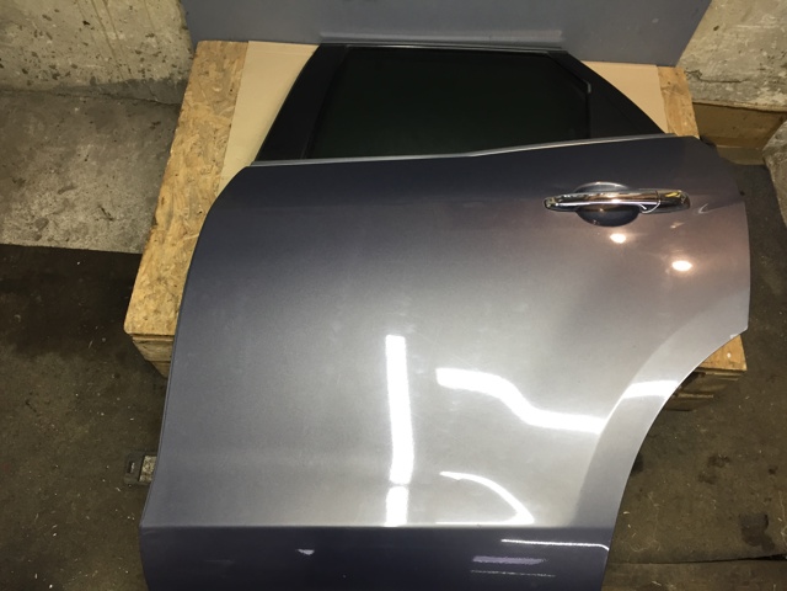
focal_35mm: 29
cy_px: 296
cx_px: 394
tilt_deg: -62.5
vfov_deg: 48.2
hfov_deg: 61.7
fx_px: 659
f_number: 2.2
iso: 50
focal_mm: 4.15
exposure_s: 1/33
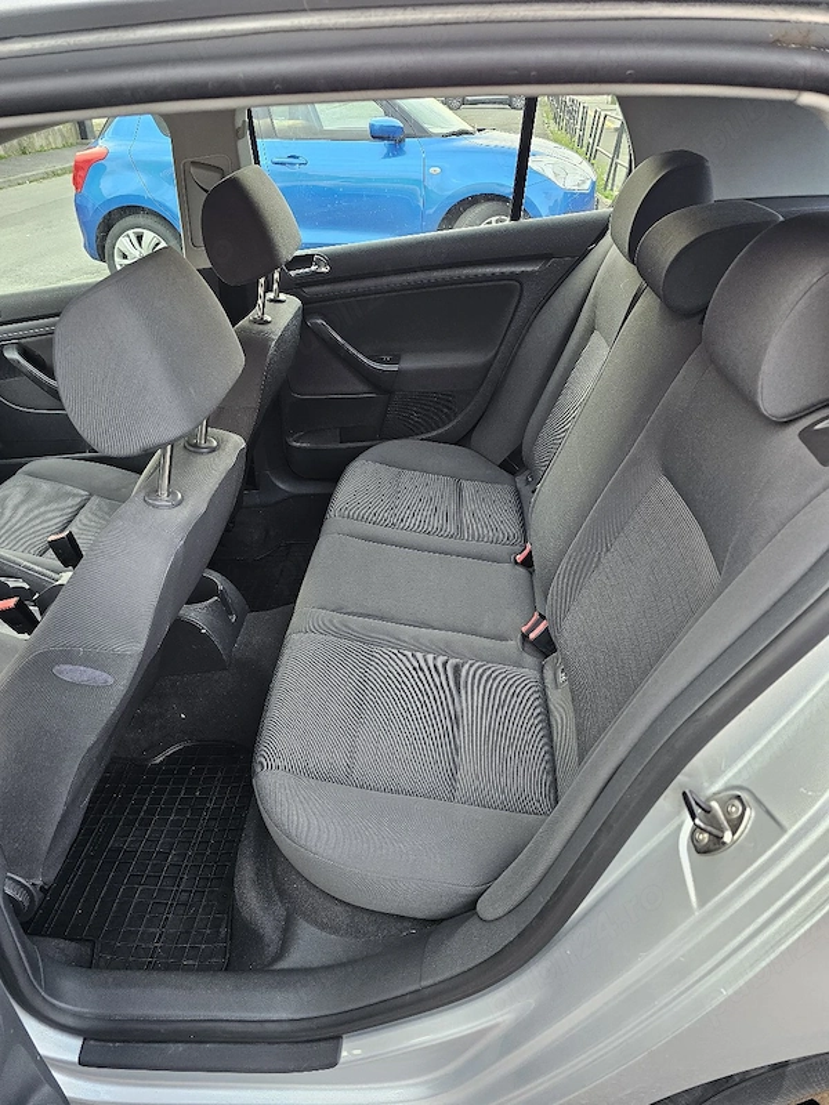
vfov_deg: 73.9
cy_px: 552
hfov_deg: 58.9
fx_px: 734
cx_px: 414
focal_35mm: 23
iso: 200
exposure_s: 1/120
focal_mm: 6.3
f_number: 1.7
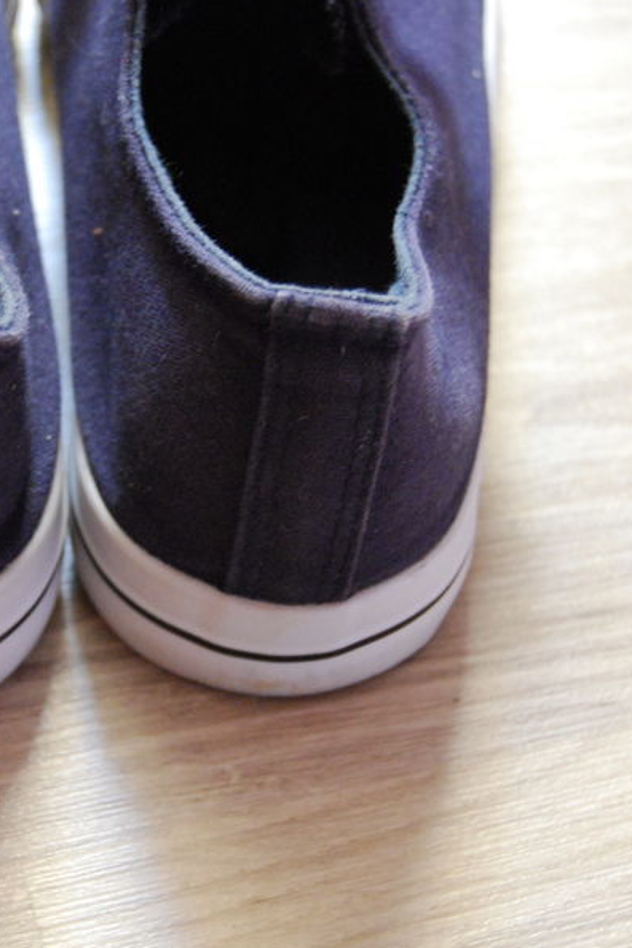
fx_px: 2133
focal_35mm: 81
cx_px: 139
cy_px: 496
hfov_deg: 16.7
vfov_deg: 25.1
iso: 1600
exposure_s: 1/15
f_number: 4.5
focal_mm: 32
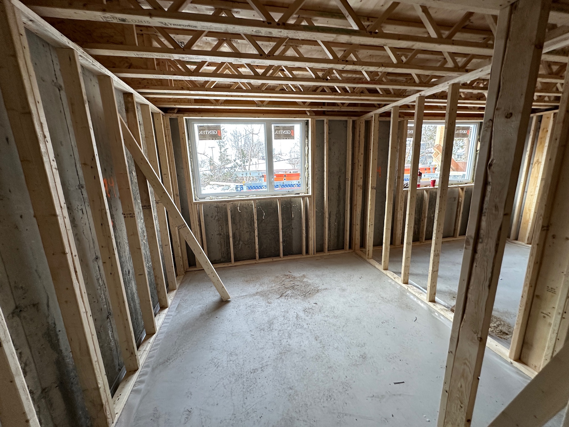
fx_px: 230
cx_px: 284
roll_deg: +2.3
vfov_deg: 85.7
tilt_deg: -12.6
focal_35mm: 14
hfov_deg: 102.1
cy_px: 214
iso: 125
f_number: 2.2
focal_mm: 2.22
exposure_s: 1/99
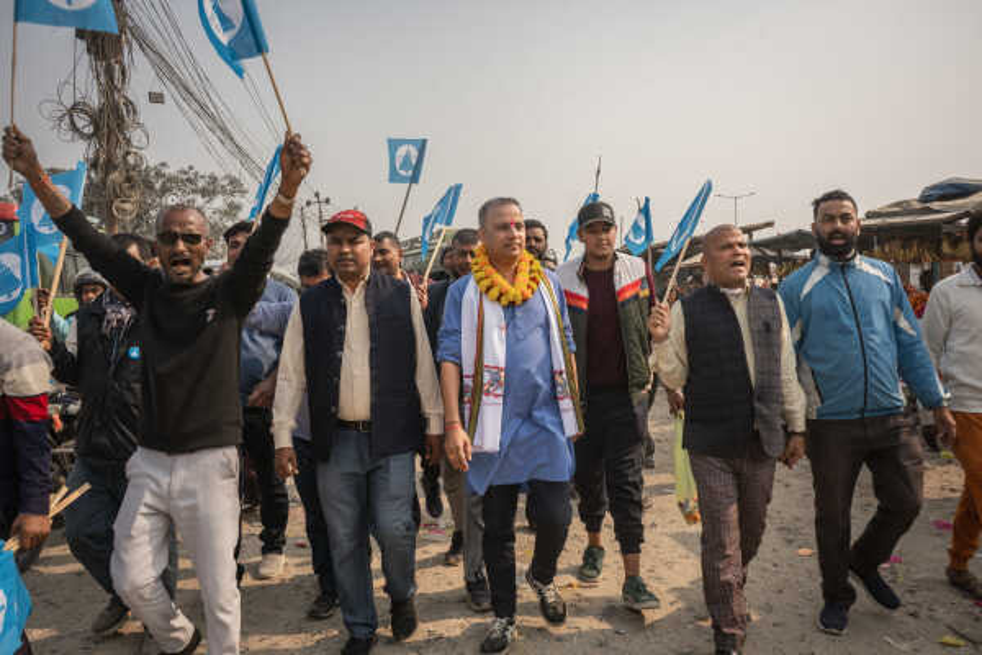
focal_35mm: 28
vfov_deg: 46.4
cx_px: 491
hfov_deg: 65.5
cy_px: 328
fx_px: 764
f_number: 8
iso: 100
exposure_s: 1/320
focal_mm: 28
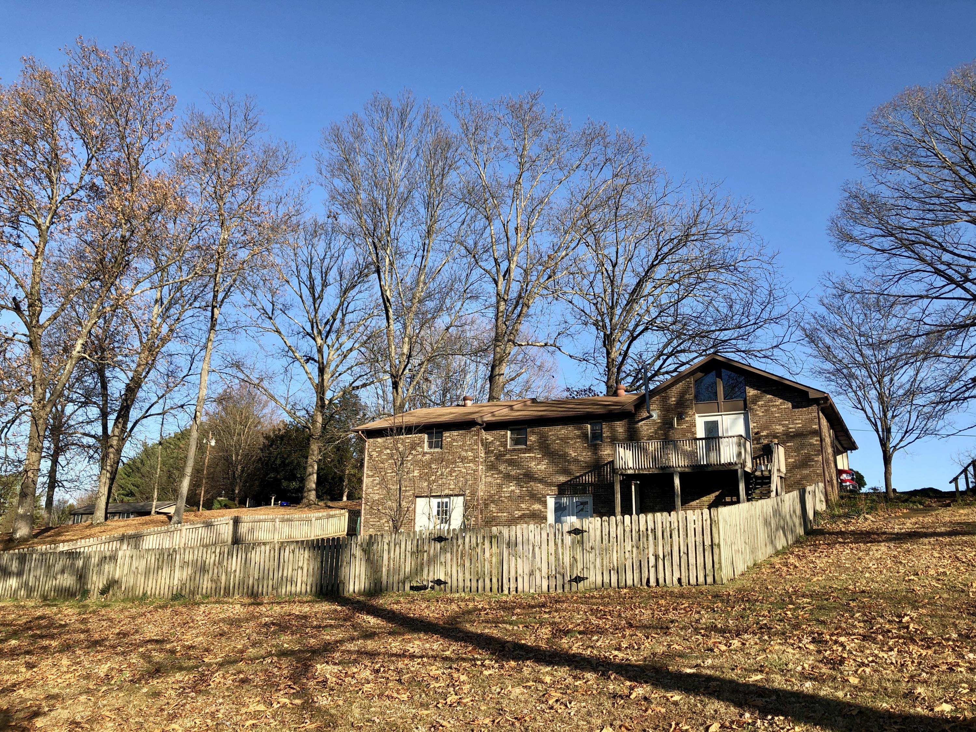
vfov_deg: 49.7
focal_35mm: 28
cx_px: 488
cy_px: 366
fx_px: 789
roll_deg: -0.8
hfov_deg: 63.4
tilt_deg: +14.5
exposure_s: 1/1116
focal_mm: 3.99
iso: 20
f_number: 1.8
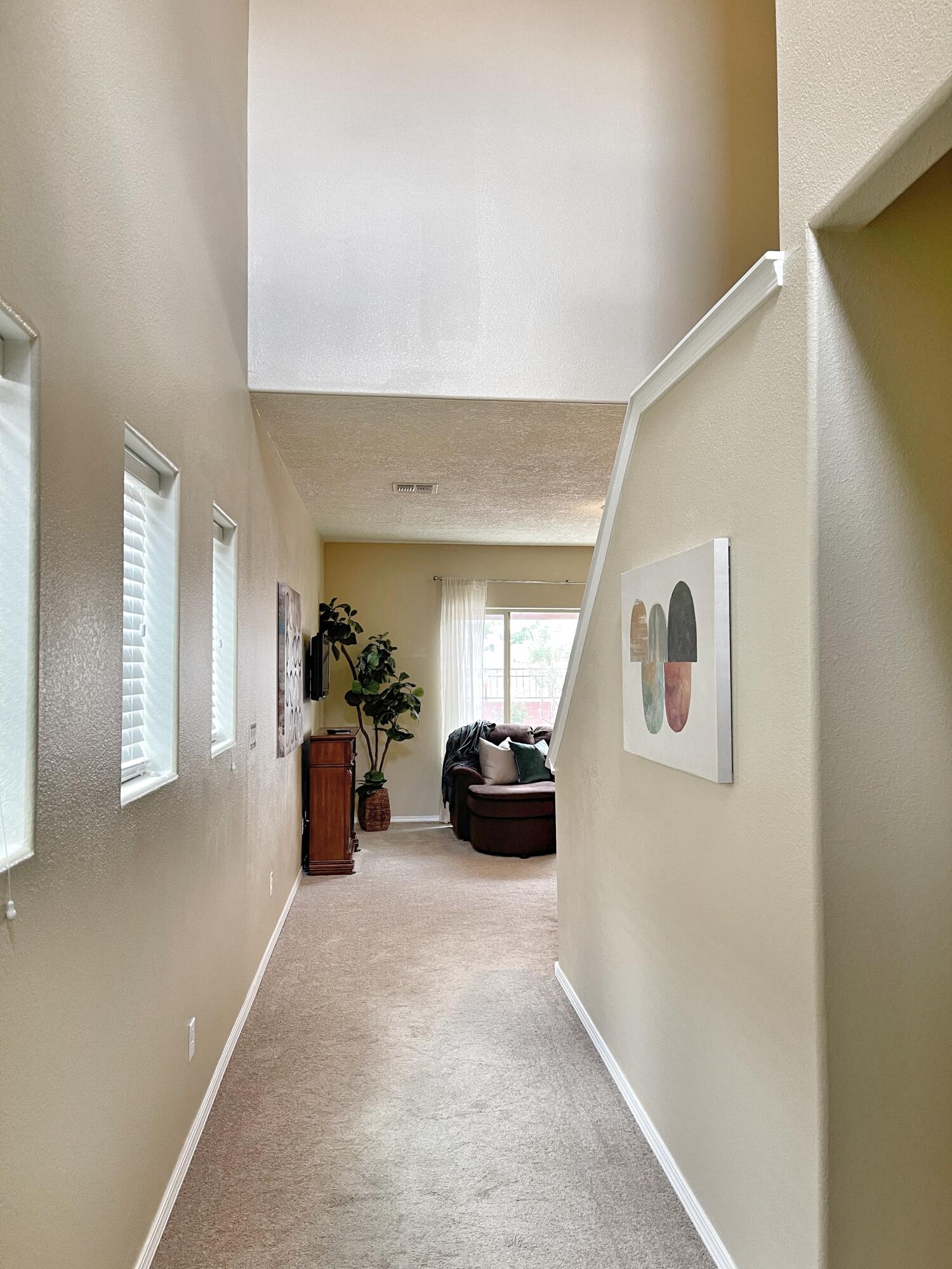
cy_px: 634
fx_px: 953
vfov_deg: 67.3
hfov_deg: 53.1
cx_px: 476
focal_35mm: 26
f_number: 1.6
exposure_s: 1/60
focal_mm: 5.1
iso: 160
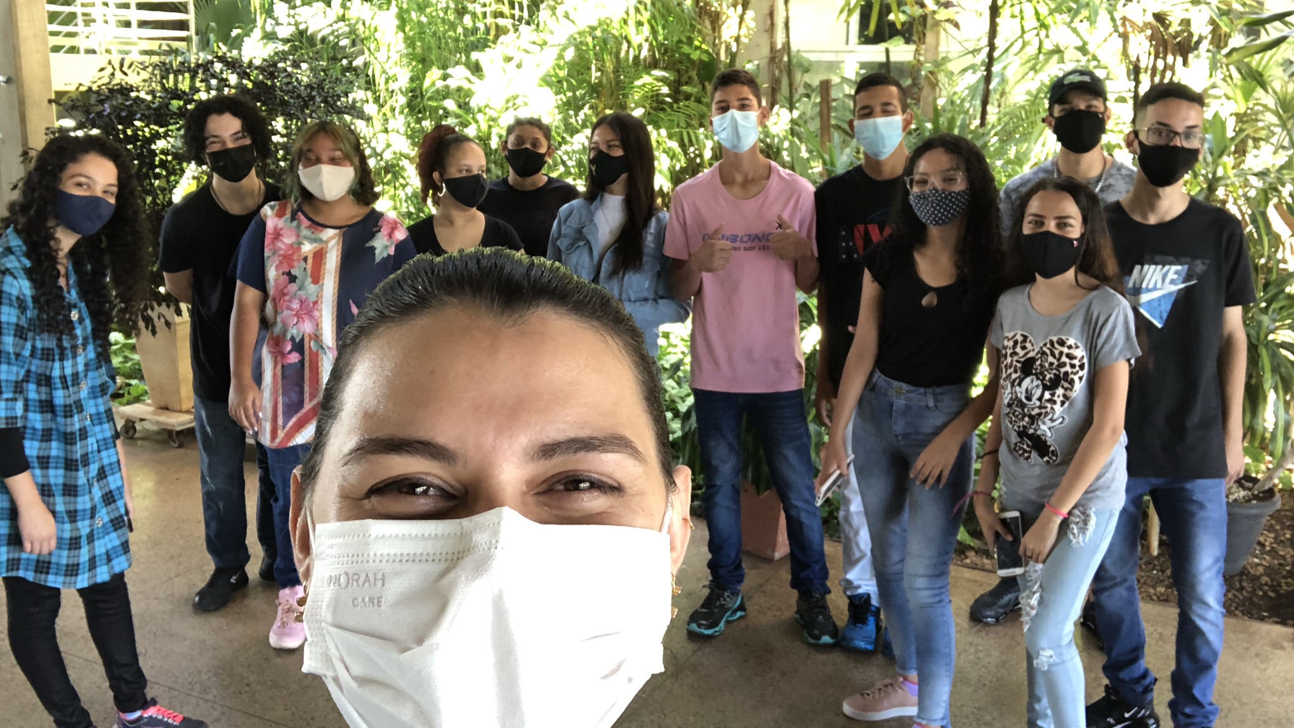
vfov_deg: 33.7
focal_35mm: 35
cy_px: 349
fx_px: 1201
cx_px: 649
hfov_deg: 56.6
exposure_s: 1/60
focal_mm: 2.87
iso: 160
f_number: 2.2
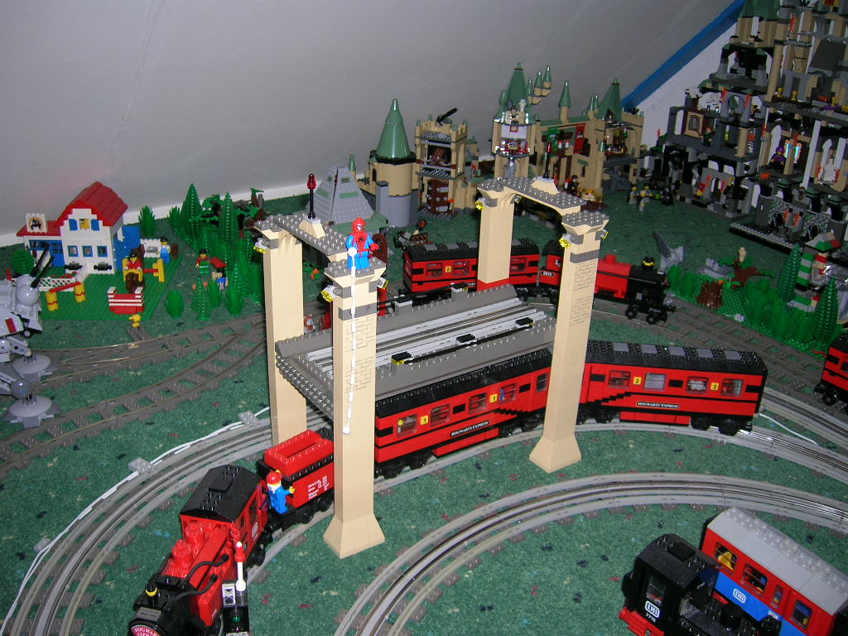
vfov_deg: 41.8
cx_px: 424
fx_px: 833
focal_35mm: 34
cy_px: 318
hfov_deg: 54.0
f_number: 2.9
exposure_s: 1/60.1
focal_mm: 5.7
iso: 50
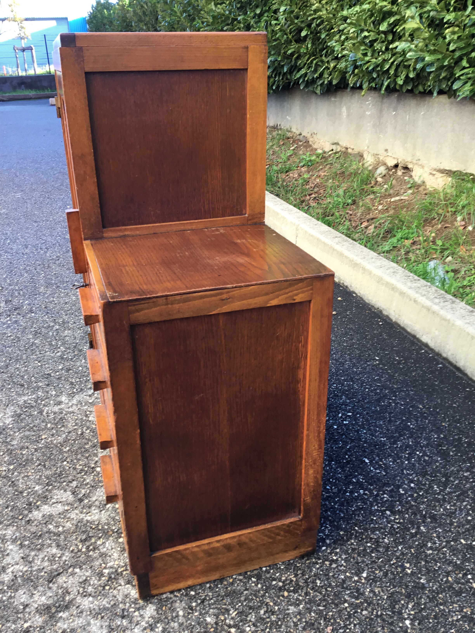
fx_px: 567
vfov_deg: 58.4
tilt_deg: -24.1
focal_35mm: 31
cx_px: 238
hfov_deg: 45.4
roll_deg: +2.9
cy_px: 316
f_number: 2.4
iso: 32
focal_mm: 3.3
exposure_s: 1/50
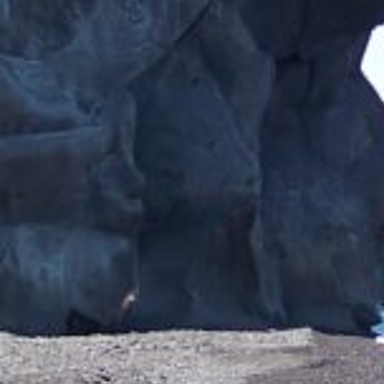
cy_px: 121
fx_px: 2686
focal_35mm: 214
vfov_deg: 8.2
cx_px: 485
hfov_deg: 8.1
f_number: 2.8
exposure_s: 1/500
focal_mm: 5.85
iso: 67
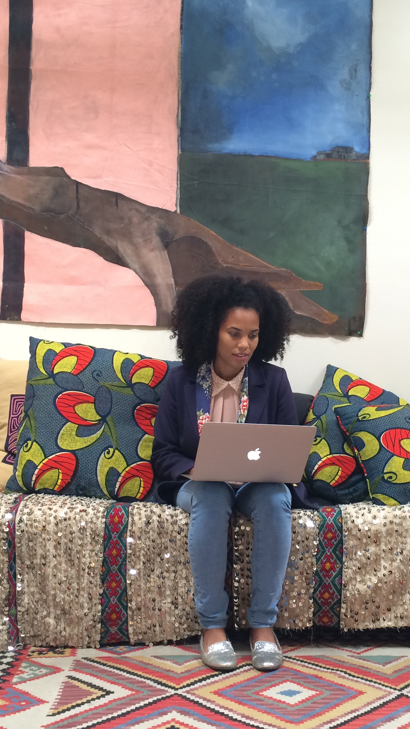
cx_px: 261
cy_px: 366
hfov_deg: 27.0
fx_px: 850
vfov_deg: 46.4
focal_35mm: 44
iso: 100
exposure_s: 1/30
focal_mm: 4.12
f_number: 2.2
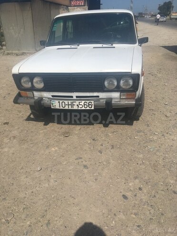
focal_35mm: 29
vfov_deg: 61.7
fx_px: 198
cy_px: 118
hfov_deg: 48.2
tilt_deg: -26.2
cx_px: 88
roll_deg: +4.0
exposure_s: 1/4274
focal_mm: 4.15
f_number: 2.2
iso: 25
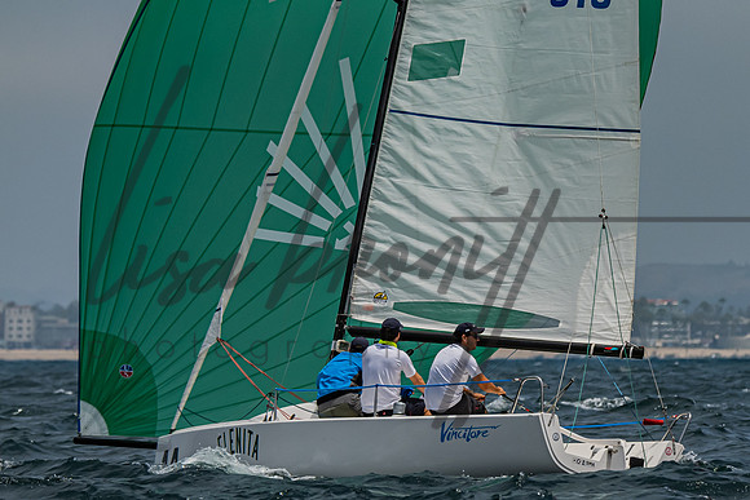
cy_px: 243
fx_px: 9704
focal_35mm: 466
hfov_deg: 4.4
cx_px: 232
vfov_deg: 3.0
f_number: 6.3
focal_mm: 230
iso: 400
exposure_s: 1/4000
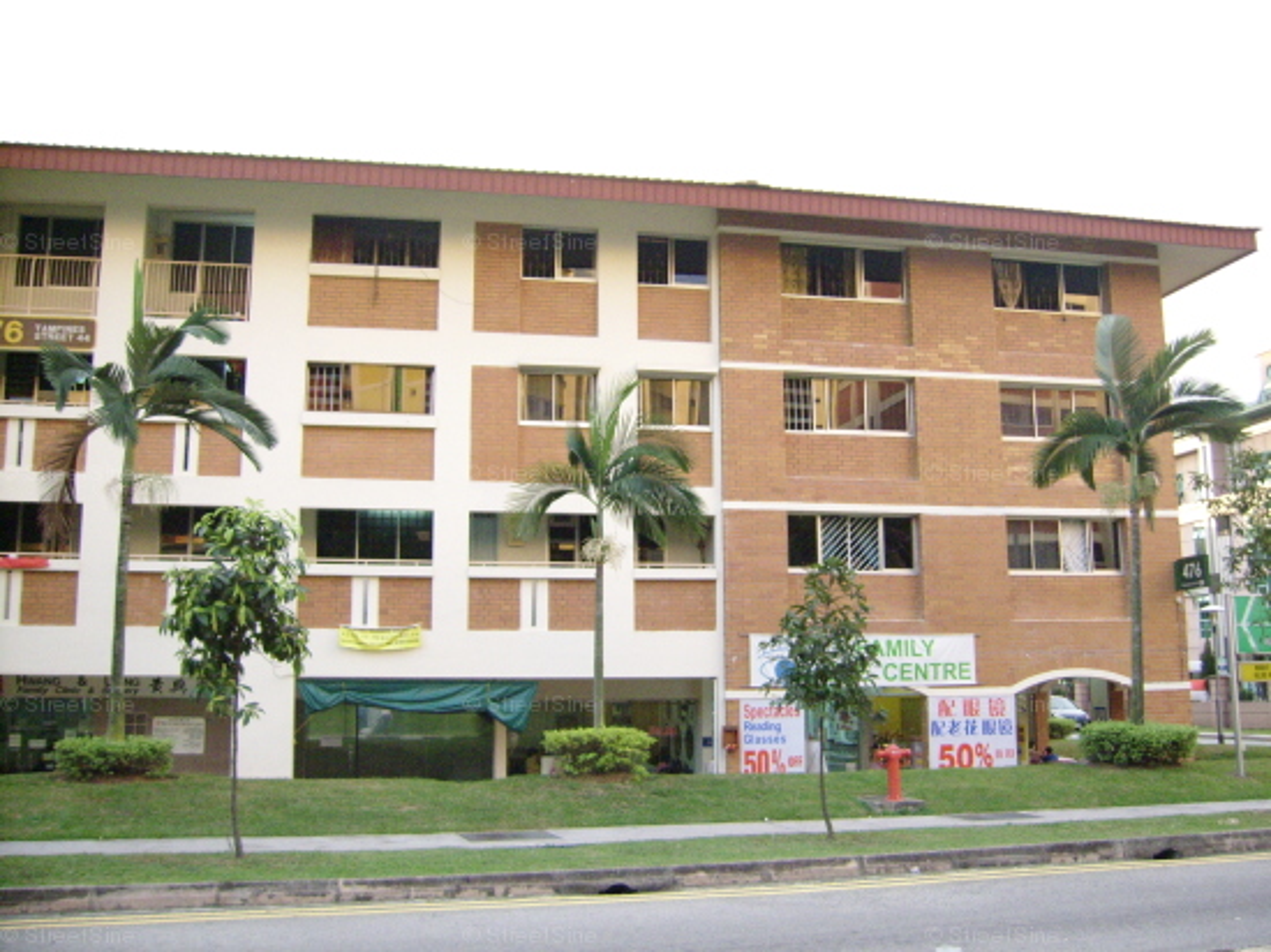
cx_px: 636
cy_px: 476
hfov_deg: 52.6
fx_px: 1285
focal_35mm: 35
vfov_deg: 40.7
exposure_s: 1/210
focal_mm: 5.95
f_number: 2.8
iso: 400
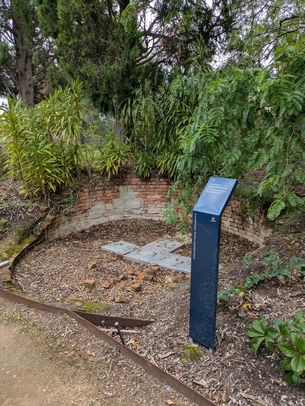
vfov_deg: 69.4
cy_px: 203
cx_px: 152
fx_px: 293
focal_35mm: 25
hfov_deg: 54.9
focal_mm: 5.43
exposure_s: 1/408
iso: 40
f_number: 1.89
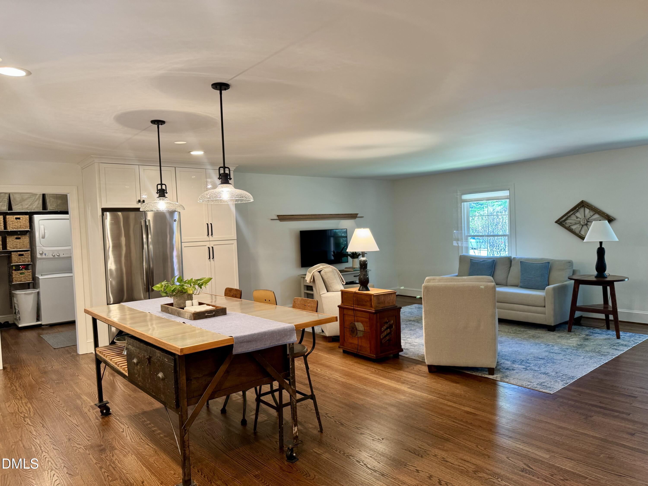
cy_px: 243
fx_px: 449
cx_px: 324
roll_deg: +1.7
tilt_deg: -2.4
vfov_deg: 56.8
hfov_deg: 71.6
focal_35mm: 24
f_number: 1.78
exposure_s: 1/60
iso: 125
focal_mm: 6.76
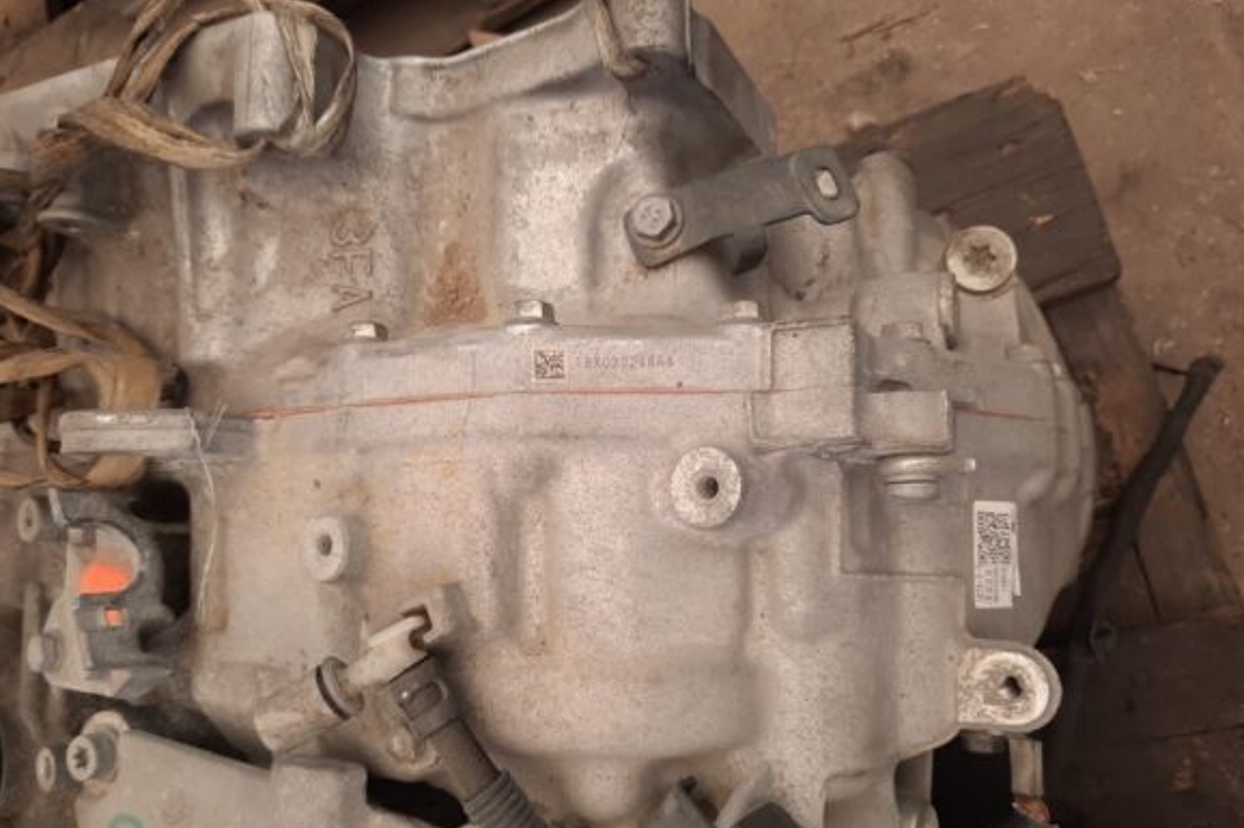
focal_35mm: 27
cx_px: 605
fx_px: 933
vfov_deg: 47.8
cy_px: 460
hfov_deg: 67.4
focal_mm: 4.6
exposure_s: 1/50
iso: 40
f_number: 2
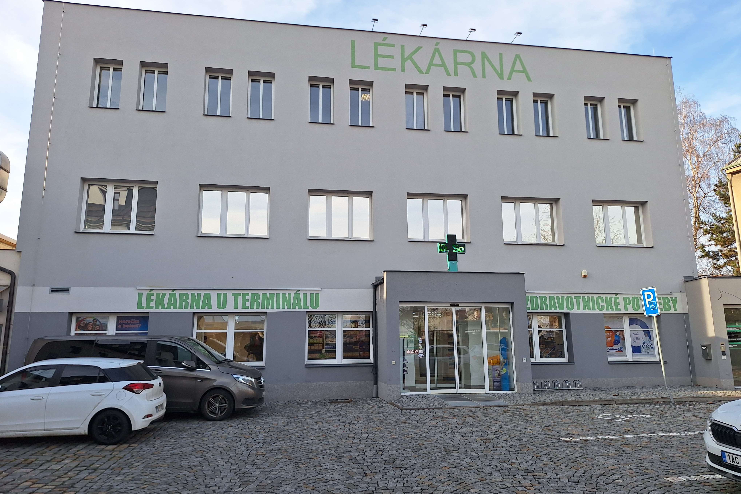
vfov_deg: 53.1
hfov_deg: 73.7
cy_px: 252
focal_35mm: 24
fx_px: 494
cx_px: 371
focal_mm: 5.54
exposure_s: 1/1241
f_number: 1.8
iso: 40
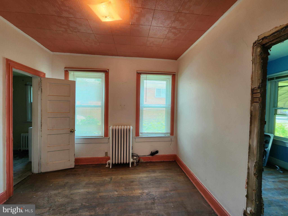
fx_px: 108
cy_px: 108
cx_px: 144
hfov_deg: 106.2
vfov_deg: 89.9
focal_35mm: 13
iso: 100
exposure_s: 1/60
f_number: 2.2
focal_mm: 2.2
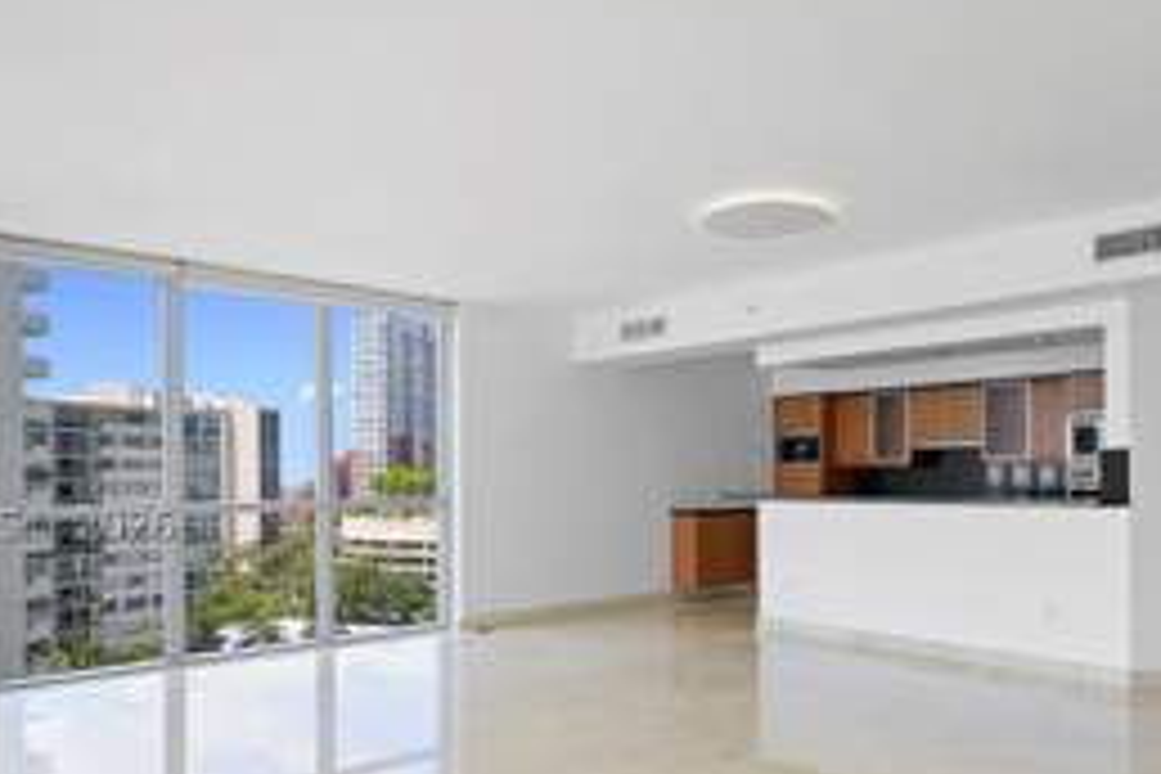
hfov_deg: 68.9
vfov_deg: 48.7
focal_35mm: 26
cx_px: 675
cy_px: 520
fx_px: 838
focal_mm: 14
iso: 100
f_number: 9
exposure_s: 1/15
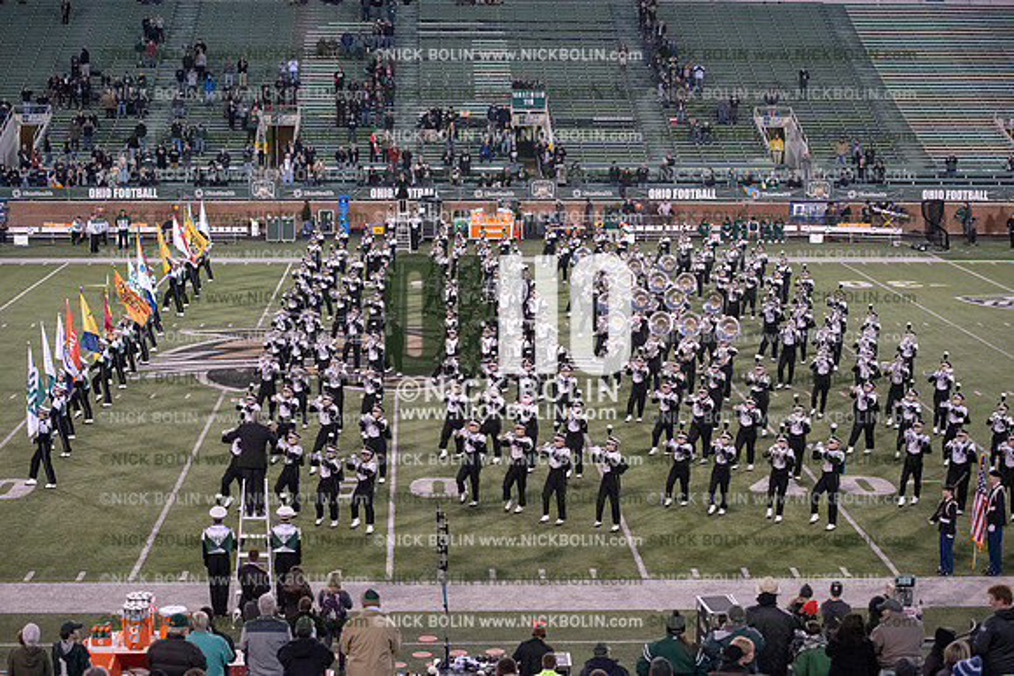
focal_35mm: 70
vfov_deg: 19.5
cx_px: 507
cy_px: 338
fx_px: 1972
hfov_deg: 28.8
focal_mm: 70
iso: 5000
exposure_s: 1/1250
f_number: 3.2
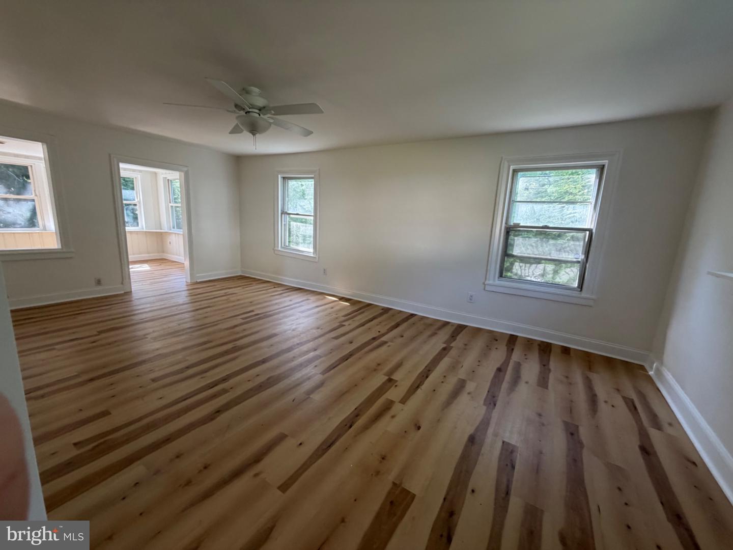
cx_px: 366
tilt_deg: -10.5
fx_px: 296
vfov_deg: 85.7
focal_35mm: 14
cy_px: 275
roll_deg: -3.2
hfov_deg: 102.1
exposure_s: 1/121
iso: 200
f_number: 2.2
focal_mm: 2.22
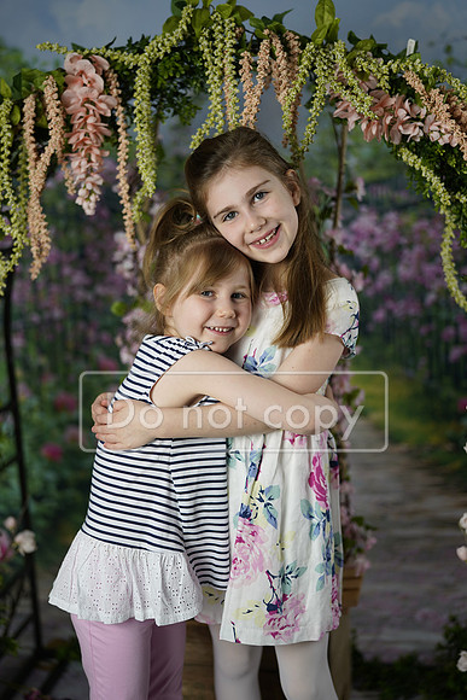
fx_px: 972
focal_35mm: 50
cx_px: 234
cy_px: 350
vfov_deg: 39.6
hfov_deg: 27.0
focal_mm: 50
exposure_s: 1/160
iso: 100
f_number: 1.4
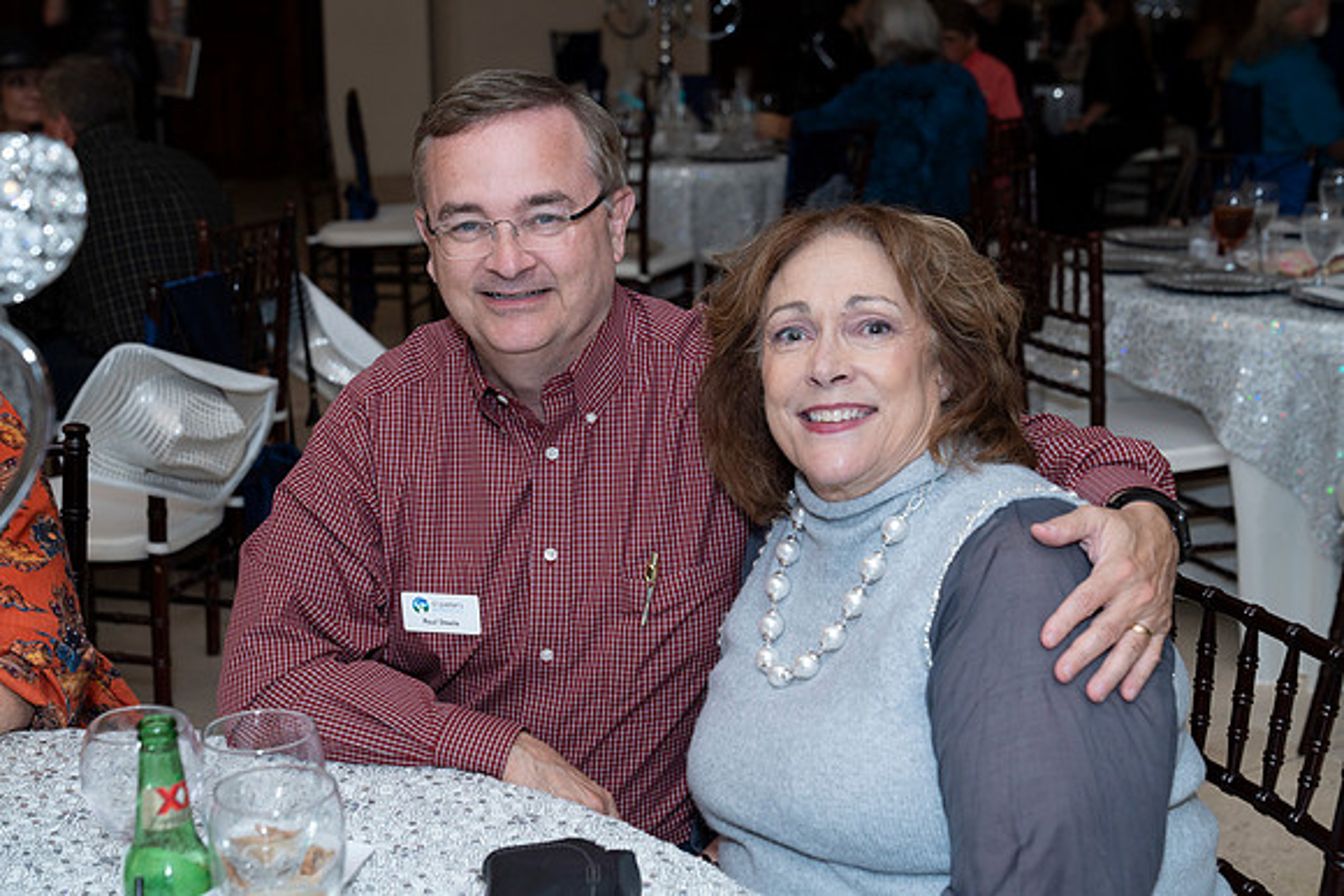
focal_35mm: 54
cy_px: 448
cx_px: 672
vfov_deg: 25.1
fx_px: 2016
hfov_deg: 36.9
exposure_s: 1/160
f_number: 5
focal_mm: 54
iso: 320
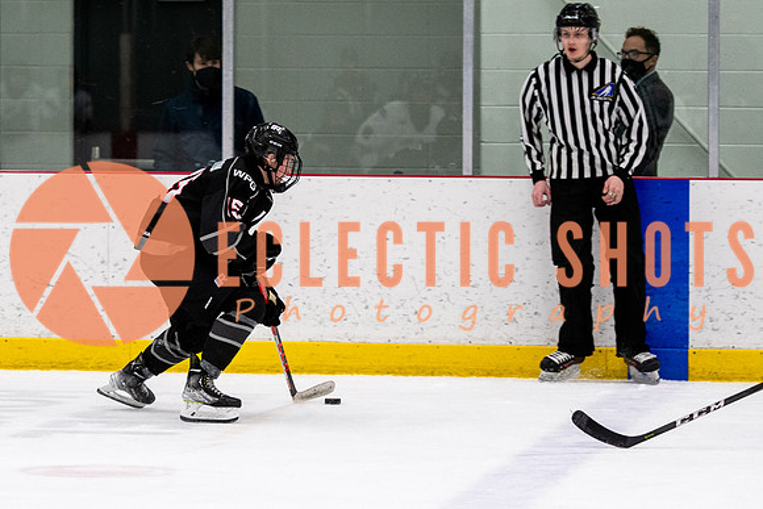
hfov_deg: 8.4
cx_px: 199
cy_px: 193
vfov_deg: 5.6
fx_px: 5188
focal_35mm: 245
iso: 1600
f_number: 2.8
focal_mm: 110
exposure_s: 1/640
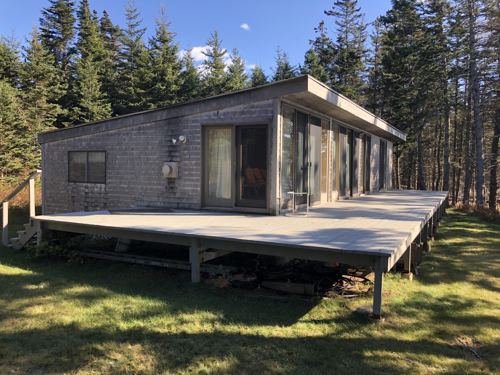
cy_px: 188
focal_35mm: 28
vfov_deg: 49.7
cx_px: 250
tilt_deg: +1.8
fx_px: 404
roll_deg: +0.7
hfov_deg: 63.4
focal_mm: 4
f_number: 1.8
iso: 20
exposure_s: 1/384
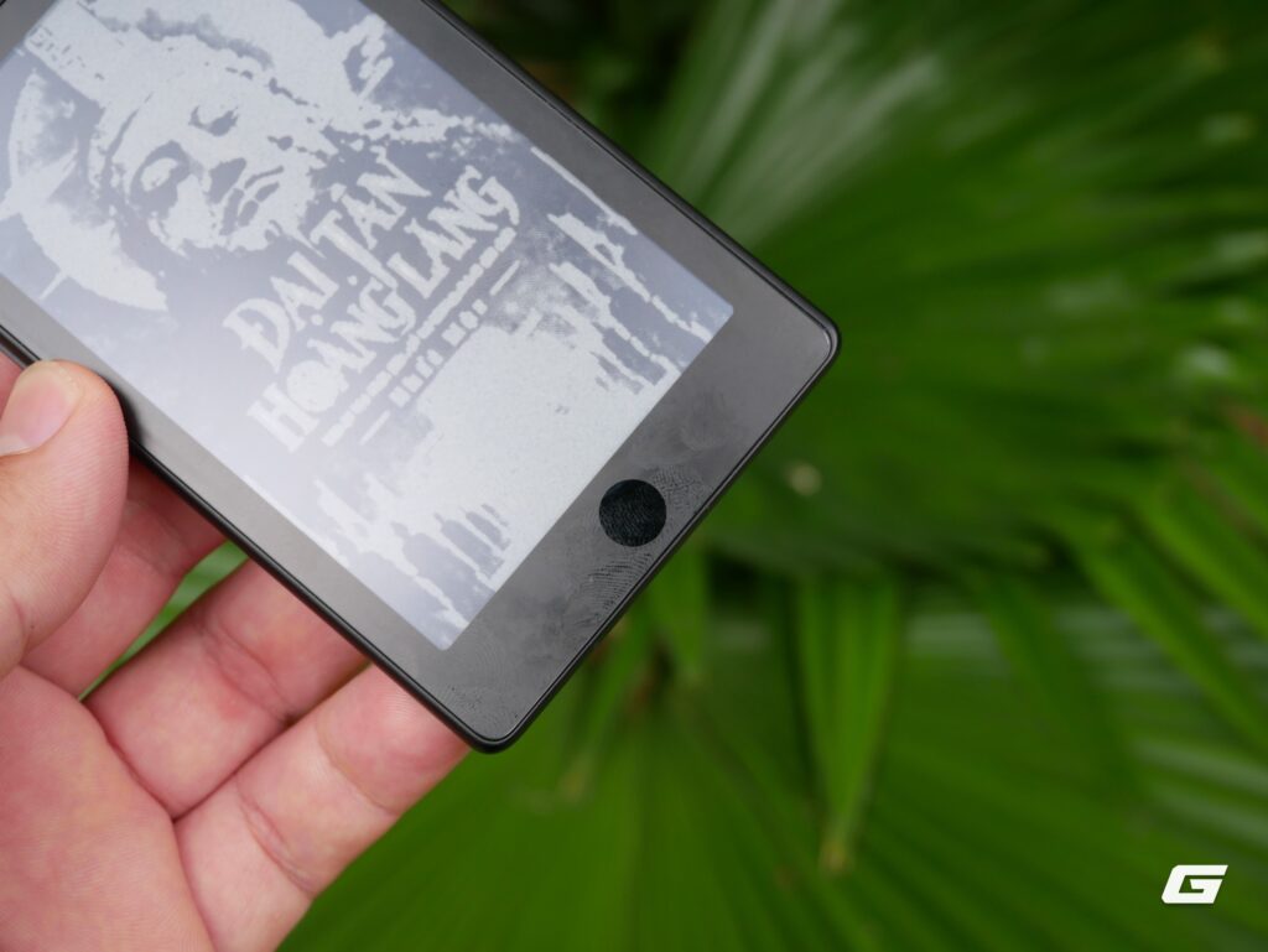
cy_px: 476
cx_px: 634
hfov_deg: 38.2
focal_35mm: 50
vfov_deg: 29.1
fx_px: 1832
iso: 200
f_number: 5
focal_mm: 25
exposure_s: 1/200
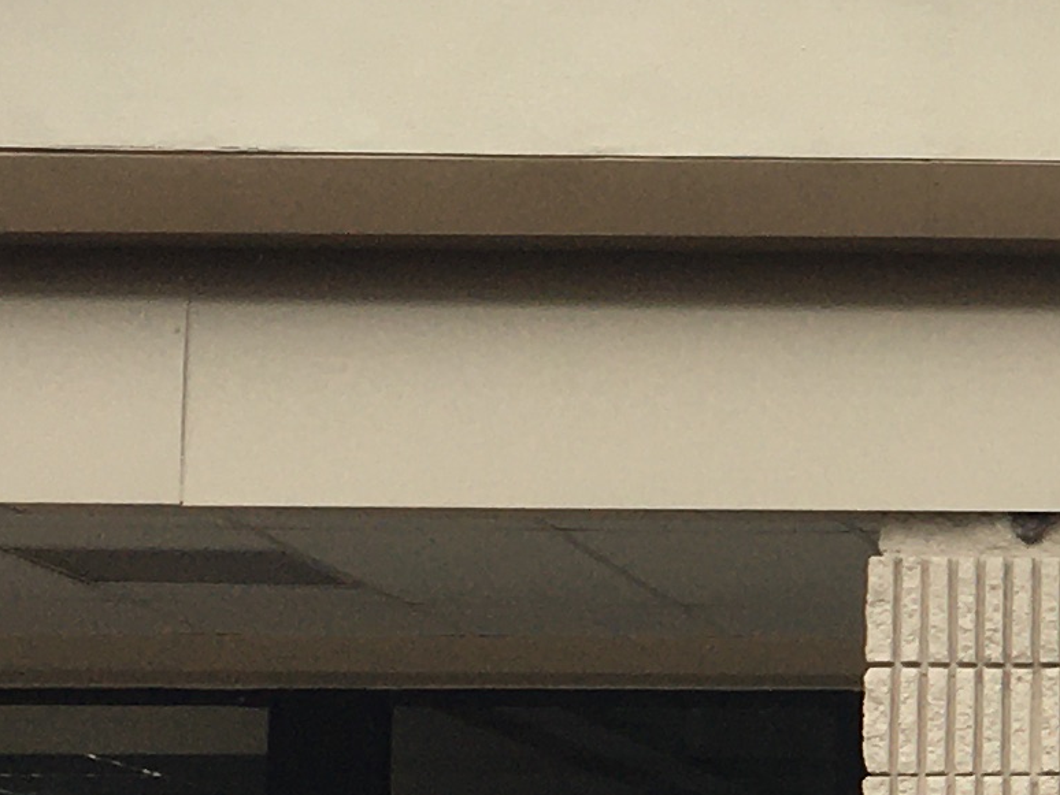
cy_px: 761
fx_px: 4625
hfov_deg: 12.1
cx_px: 1876
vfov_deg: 9.8
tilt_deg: +7.4
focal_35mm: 151
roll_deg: +0.1
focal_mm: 4.15
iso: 25
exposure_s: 1/432
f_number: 2.2
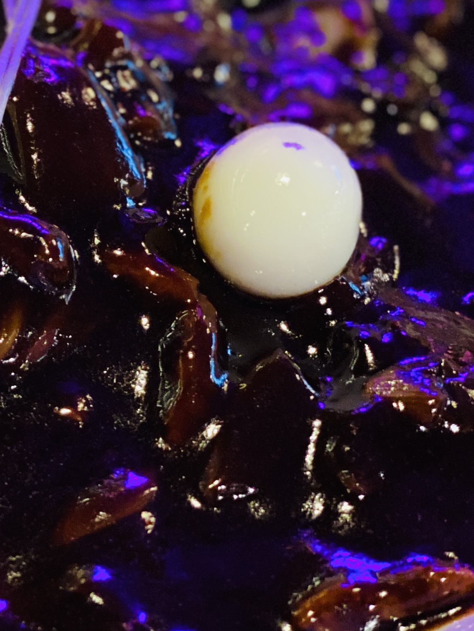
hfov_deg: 10.8
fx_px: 2464
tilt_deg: -42.1
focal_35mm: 135
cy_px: 42
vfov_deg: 14.4
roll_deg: -4.9
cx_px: -77
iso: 320
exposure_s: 1/40
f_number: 2
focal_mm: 6
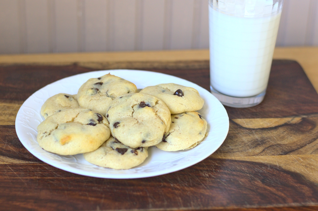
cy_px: 106
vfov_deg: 18.2
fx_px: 662
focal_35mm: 75
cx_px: 159
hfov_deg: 27.0
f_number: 2.8
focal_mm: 50
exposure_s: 1/160
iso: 400
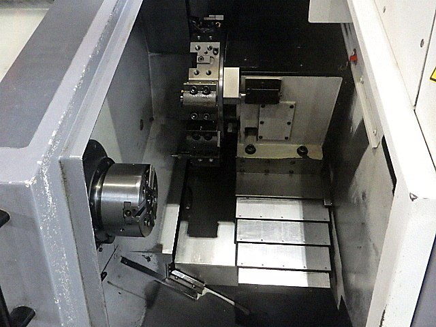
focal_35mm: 28
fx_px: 353
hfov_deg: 63.4
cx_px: 218
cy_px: 164
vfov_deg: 49.7
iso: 1250
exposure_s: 1/45
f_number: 3.5
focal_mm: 5
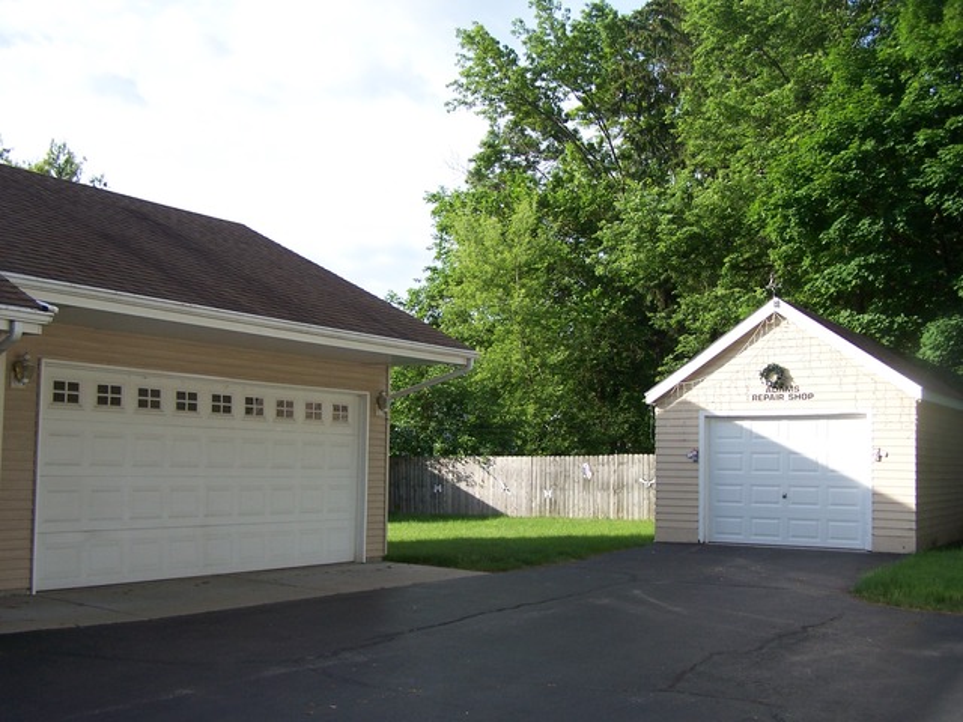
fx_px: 1057
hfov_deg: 49.0
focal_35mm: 38
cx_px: 482
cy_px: 361
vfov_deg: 37.7
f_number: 2.8
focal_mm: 6.3
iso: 80
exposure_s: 1/500
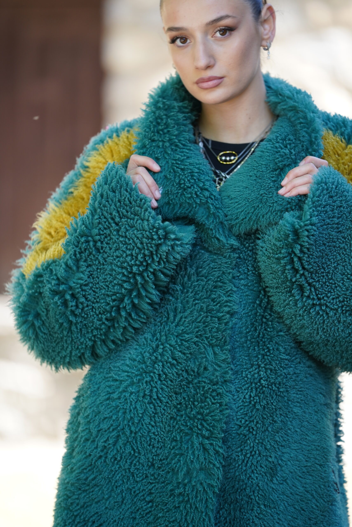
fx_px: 2933
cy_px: 264
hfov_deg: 6.9
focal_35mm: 200
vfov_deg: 10.3
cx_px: 176
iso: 320
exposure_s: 1/320
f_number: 2.8
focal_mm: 200
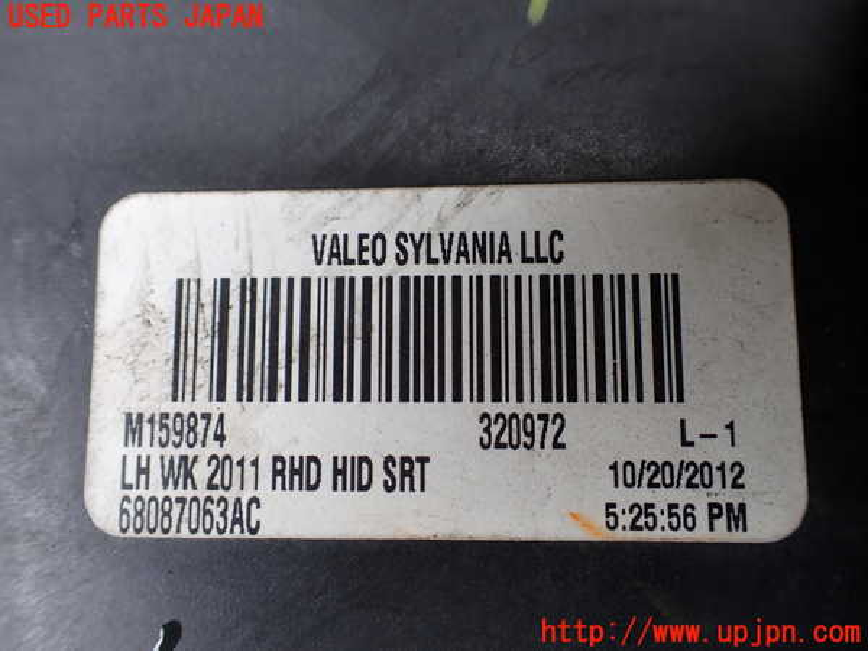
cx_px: 434
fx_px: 752
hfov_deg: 60.0
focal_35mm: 30
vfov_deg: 46.8
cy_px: 326
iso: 160
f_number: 2.3
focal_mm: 5.4
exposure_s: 1/125
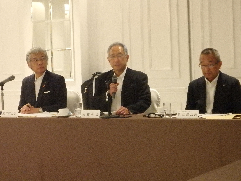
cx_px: 120
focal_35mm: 106
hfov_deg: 18.5
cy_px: 90
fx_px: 738
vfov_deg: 14.0
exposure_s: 1/200
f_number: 5
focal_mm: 19
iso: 3200
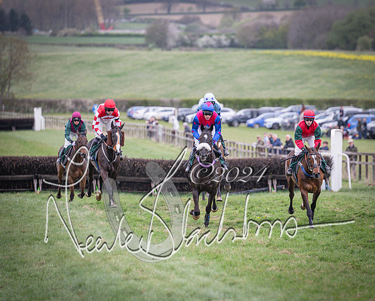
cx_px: 189
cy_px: 150
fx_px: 3299
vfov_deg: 5.2
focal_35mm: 297
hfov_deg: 6.5
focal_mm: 175
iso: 800
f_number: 2.8
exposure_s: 1/1600
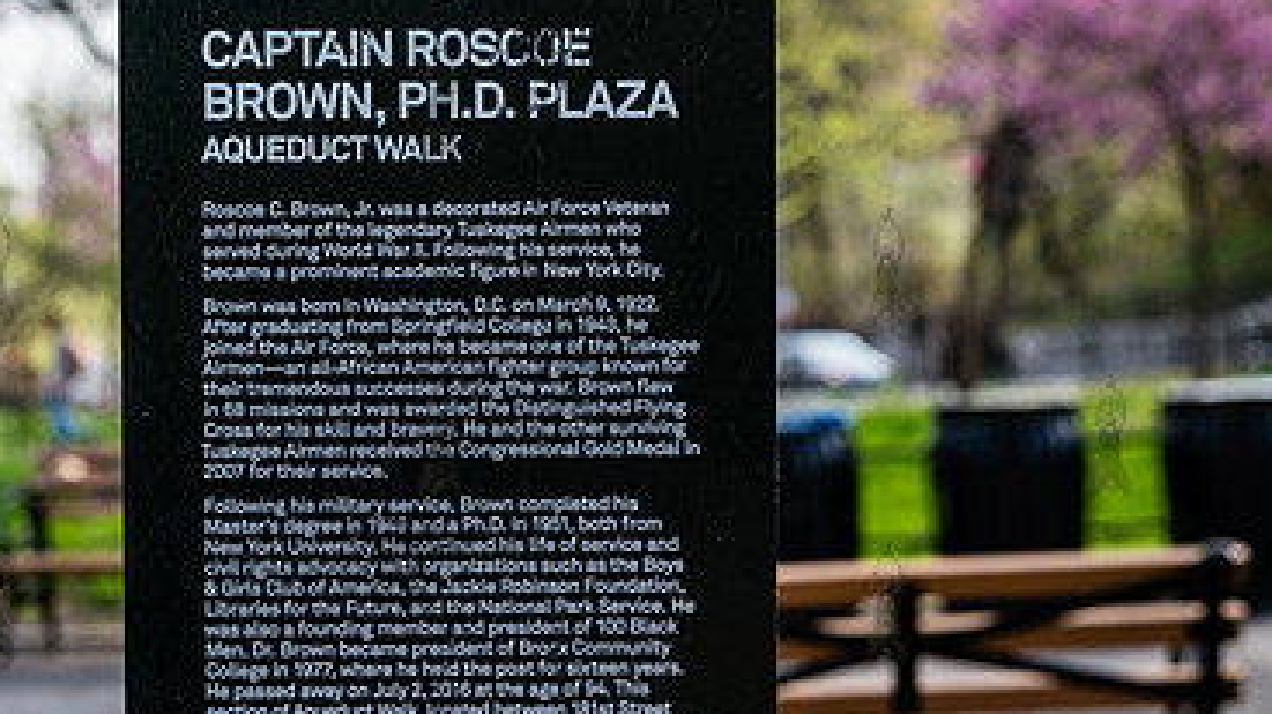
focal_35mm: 101
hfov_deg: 21.1
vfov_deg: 12.0
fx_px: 3405
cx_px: 437
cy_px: 433
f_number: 4.5
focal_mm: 61
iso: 200
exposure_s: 1/320
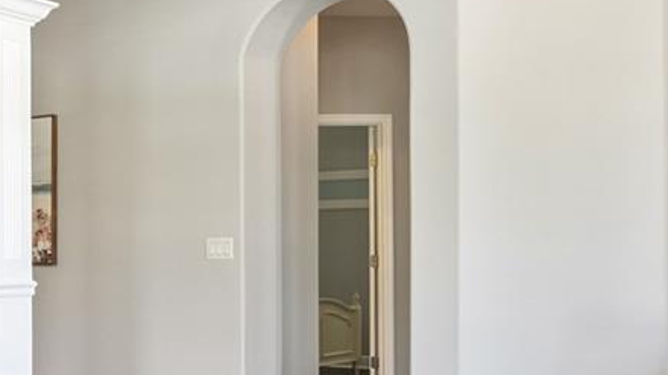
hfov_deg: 30.8
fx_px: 1080
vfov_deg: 19.6
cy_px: 252
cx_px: -58
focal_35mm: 61
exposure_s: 1/30
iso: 800
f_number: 10
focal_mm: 16
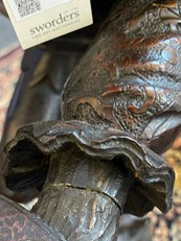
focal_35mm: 45
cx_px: 98
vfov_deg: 41.0
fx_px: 314
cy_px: 178
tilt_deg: -65.5
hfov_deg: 32.1
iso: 500
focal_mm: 5.1
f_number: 1.6
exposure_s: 1/50
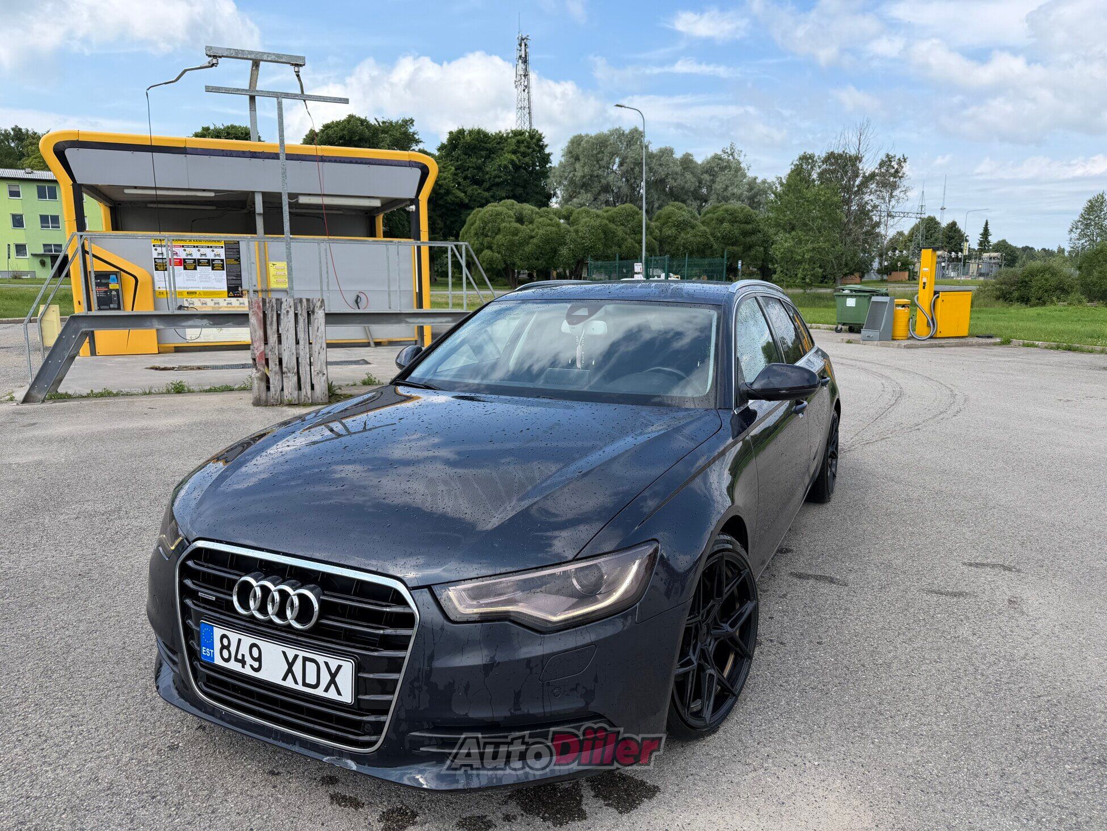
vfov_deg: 56.8
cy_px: 416
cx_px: 554
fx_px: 768
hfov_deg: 71.6
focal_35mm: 24
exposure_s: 1/2703
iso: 80
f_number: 1.78
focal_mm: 6.76
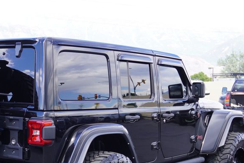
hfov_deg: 29.0
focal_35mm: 69
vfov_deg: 19.5
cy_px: 137
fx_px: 468
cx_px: 78
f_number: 5
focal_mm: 26
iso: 100
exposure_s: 1/80
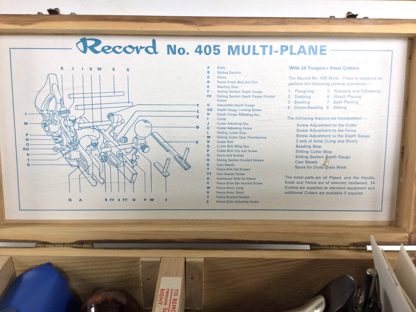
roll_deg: -0.2
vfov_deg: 45.4
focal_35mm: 31
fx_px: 373
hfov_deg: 58.4
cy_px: 156
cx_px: 208
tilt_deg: -25.6
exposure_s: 1/134
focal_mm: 3.3
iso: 25
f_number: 2.4
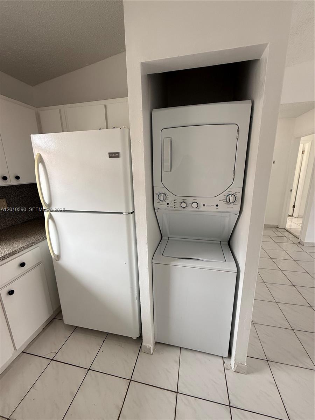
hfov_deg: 85.7
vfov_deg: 102.1
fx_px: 170
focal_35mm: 14
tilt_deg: -12.0
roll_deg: +1.4
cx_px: 158
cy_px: 210
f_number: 2.2
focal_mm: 2.22
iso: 80
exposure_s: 1/120
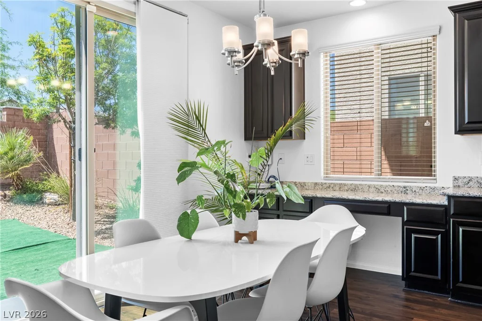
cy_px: 160
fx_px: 415
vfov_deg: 42.3
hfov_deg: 60.3
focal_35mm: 31
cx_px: 241
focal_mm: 21
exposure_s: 1/40
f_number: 8
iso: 400
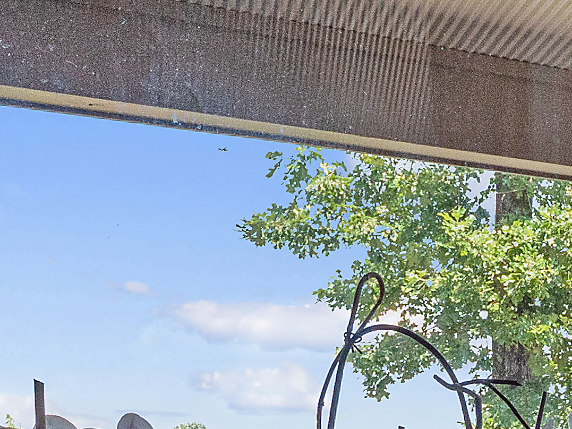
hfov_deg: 20.8
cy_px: 564
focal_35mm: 77
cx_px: 901
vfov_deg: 17.9
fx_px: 1273
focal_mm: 8
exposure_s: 1/60
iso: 400
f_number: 5.6
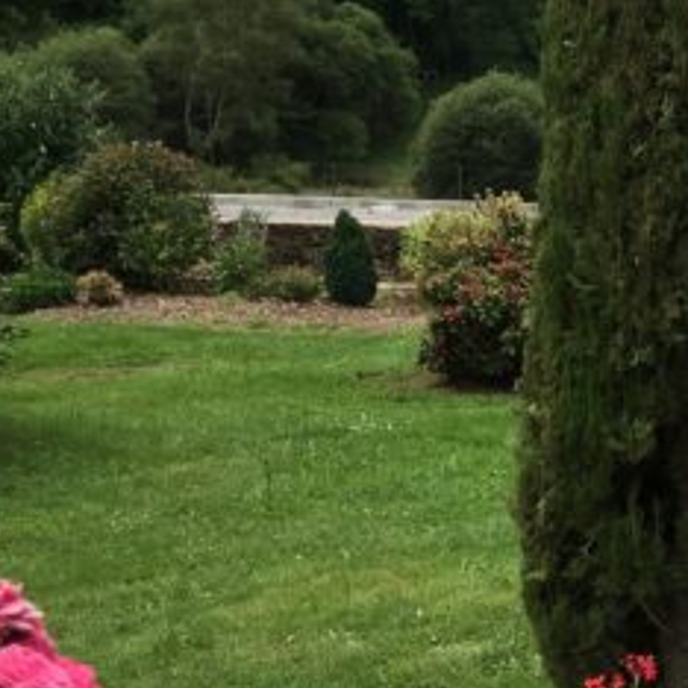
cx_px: 1000
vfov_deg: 20.6
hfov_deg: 18.5
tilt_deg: -7.7
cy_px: 323
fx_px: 1889
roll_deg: -1.1
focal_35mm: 84
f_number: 2.2
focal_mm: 4.15
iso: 25
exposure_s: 1/1350
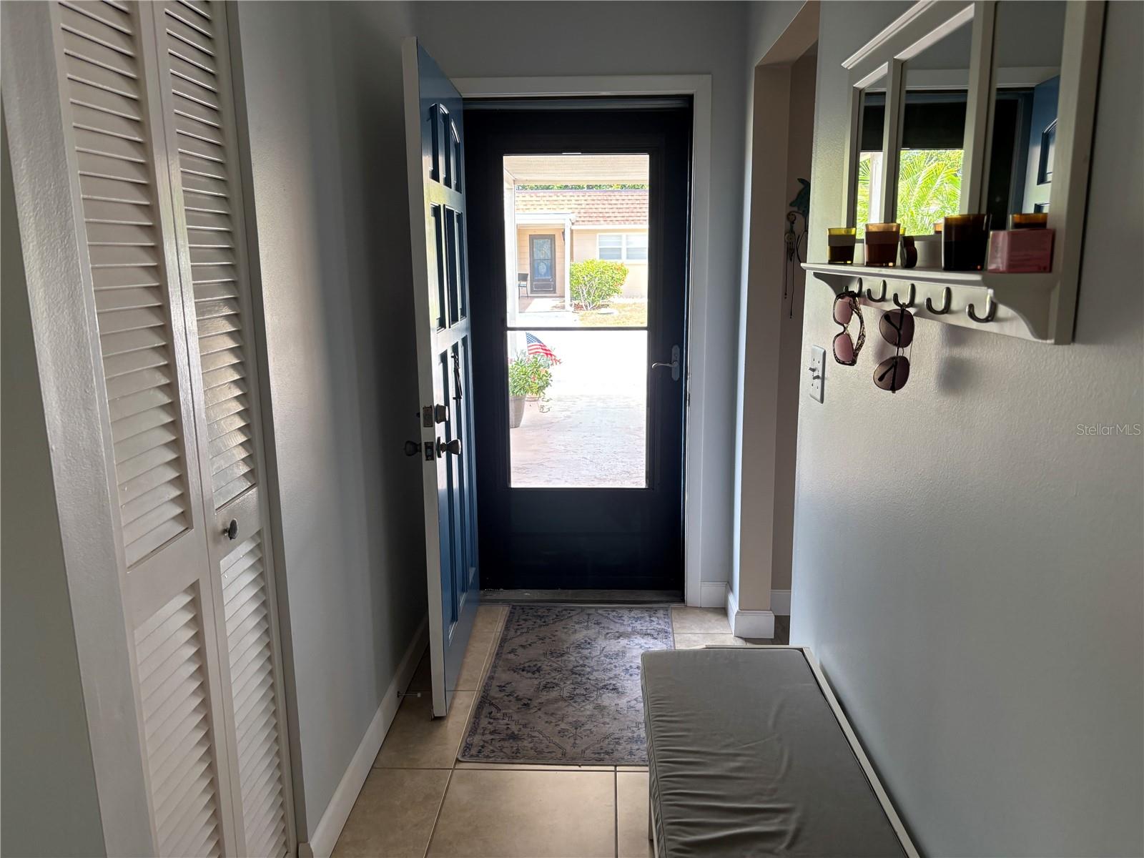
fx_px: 859
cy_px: 429
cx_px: 572
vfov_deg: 53.1
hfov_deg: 67.3
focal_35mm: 26
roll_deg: +0.8
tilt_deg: -11.9
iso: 100
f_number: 1.6
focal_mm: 5.96
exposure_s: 1/120
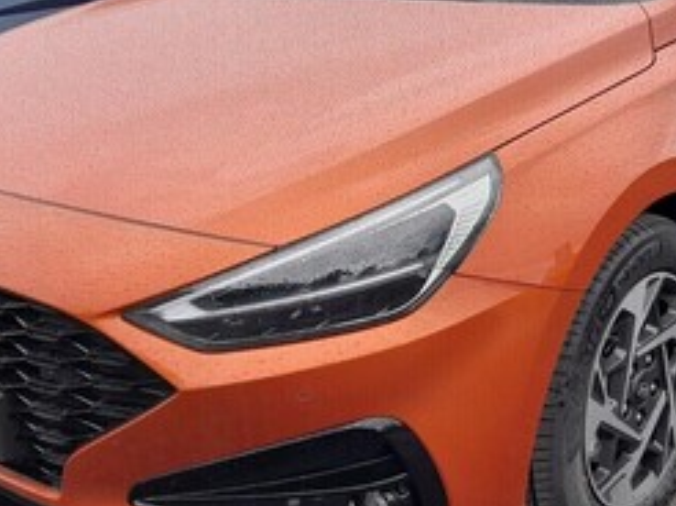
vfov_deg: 25.9
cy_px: 161
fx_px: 1093
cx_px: 440
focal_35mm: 56
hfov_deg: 34.1
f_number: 2
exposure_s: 1/163
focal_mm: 4.6
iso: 20
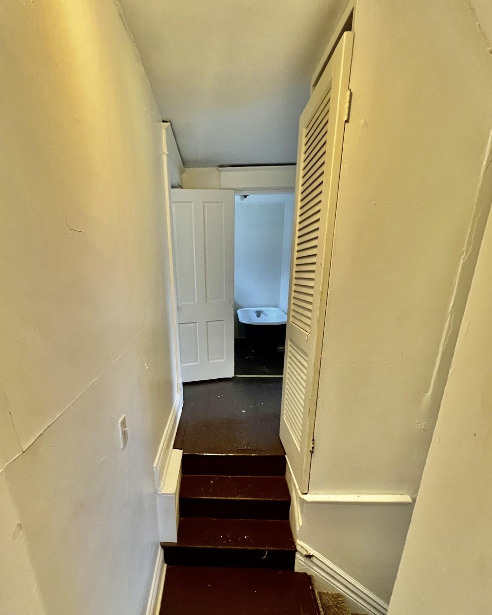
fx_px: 309
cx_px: 208
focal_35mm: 17
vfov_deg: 87.3
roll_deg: +0.9
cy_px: 396
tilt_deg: -21.6
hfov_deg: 76.4
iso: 640
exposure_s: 1/60
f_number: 1.8
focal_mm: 1.57
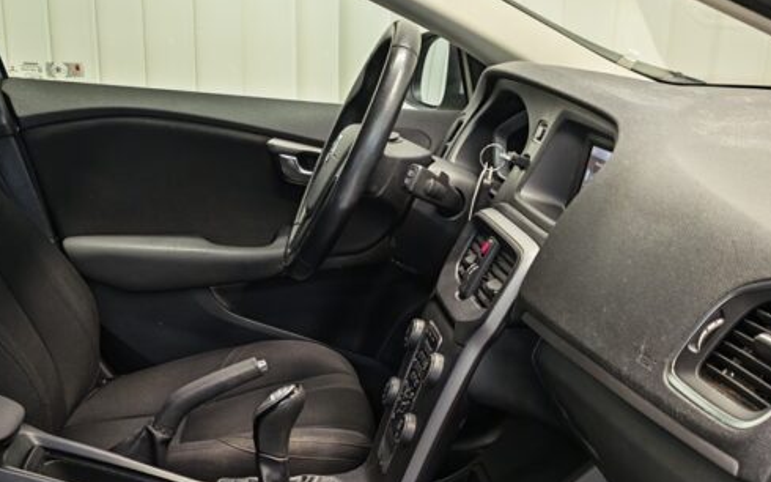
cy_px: 438
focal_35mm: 51
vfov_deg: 24.6
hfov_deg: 39.2
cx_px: 266
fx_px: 1071
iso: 160
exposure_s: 1/50
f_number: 1.6
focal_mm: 5.4
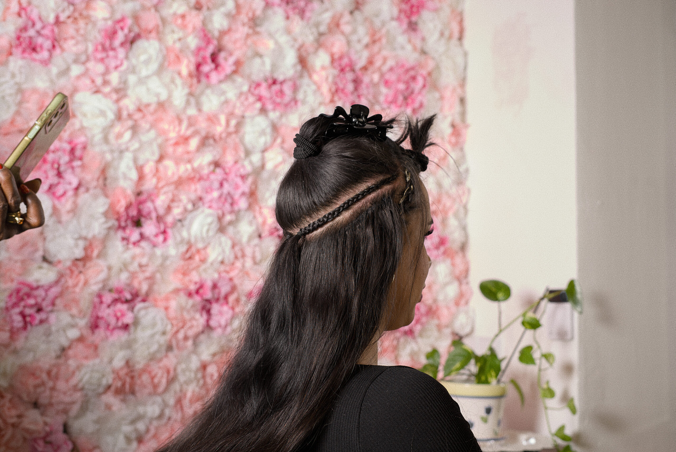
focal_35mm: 50
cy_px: 226
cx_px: 338
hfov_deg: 39.6
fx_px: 939
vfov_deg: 27.0
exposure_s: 1/80
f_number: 5
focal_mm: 50
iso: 50
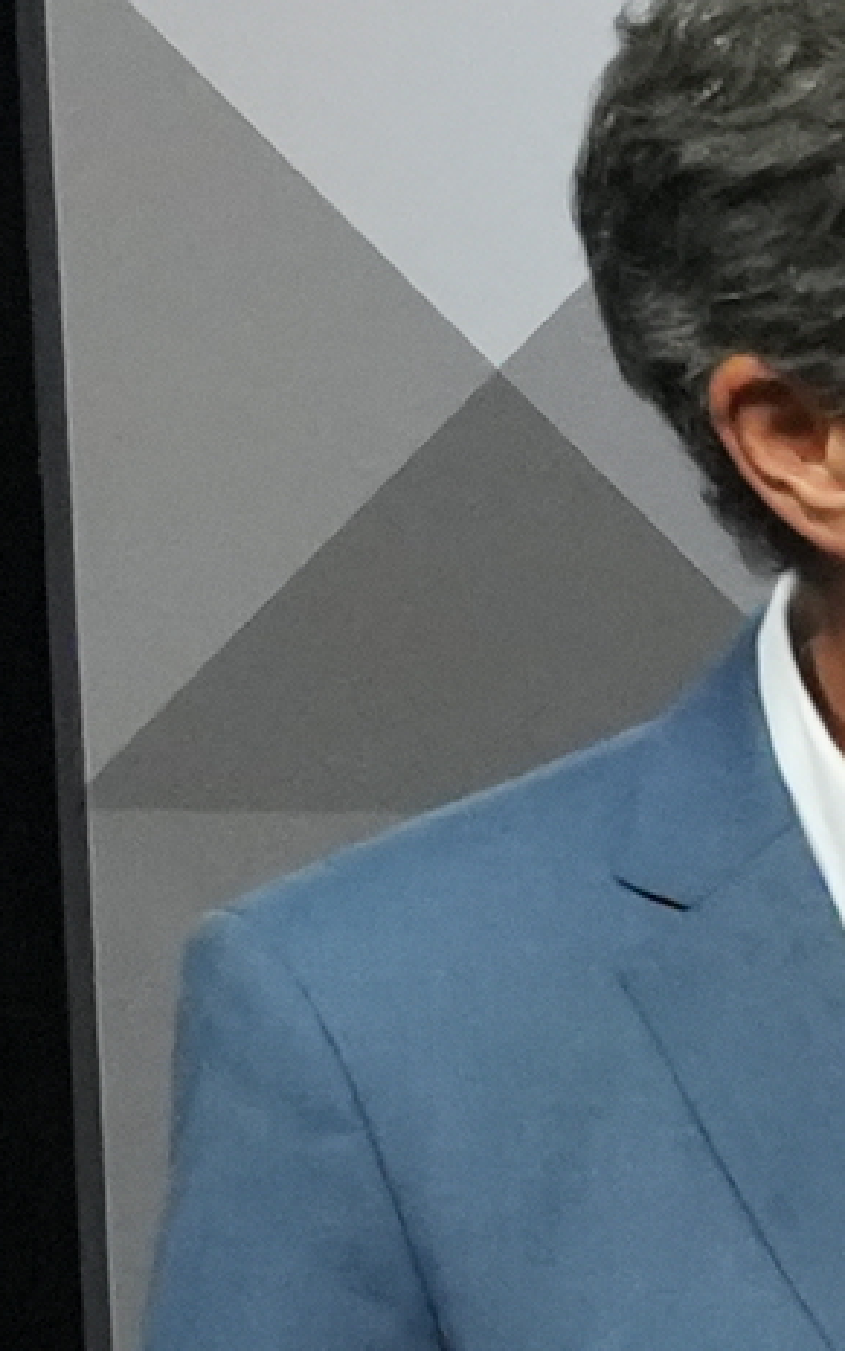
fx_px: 11452
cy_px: 2304
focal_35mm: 311
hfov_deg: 3.7
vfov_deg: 6.6
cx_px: 4922
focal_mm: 30.8
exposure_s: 1/200
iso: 5000
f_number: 6.3
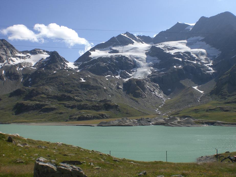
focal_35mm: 38
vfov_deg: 37.7
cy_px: 88
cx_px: 118
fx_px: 259
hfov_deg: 49.0
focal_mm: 6.3
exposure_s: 1/500
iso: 50
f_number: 4.4
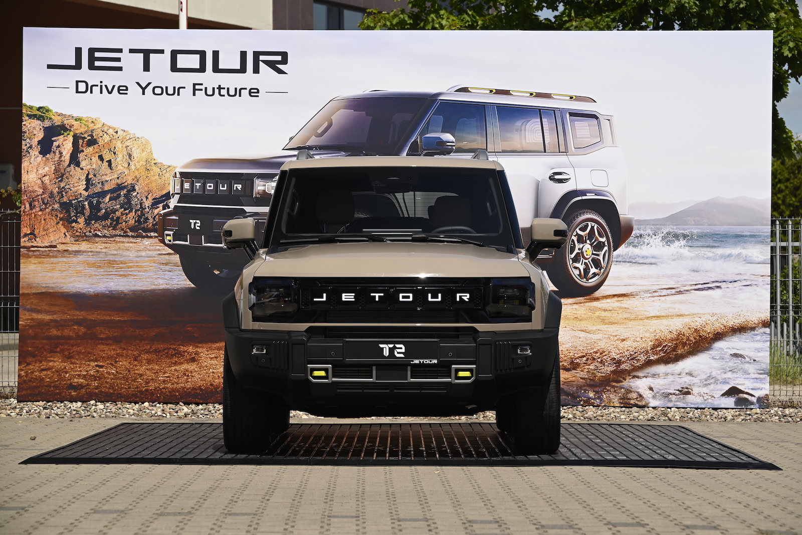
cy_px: 268
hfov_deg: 16.4
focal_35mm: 125
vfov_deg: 11.0
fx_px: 2786
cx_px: 401
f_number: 7.1
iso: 200
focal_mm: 125
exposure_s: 1/320
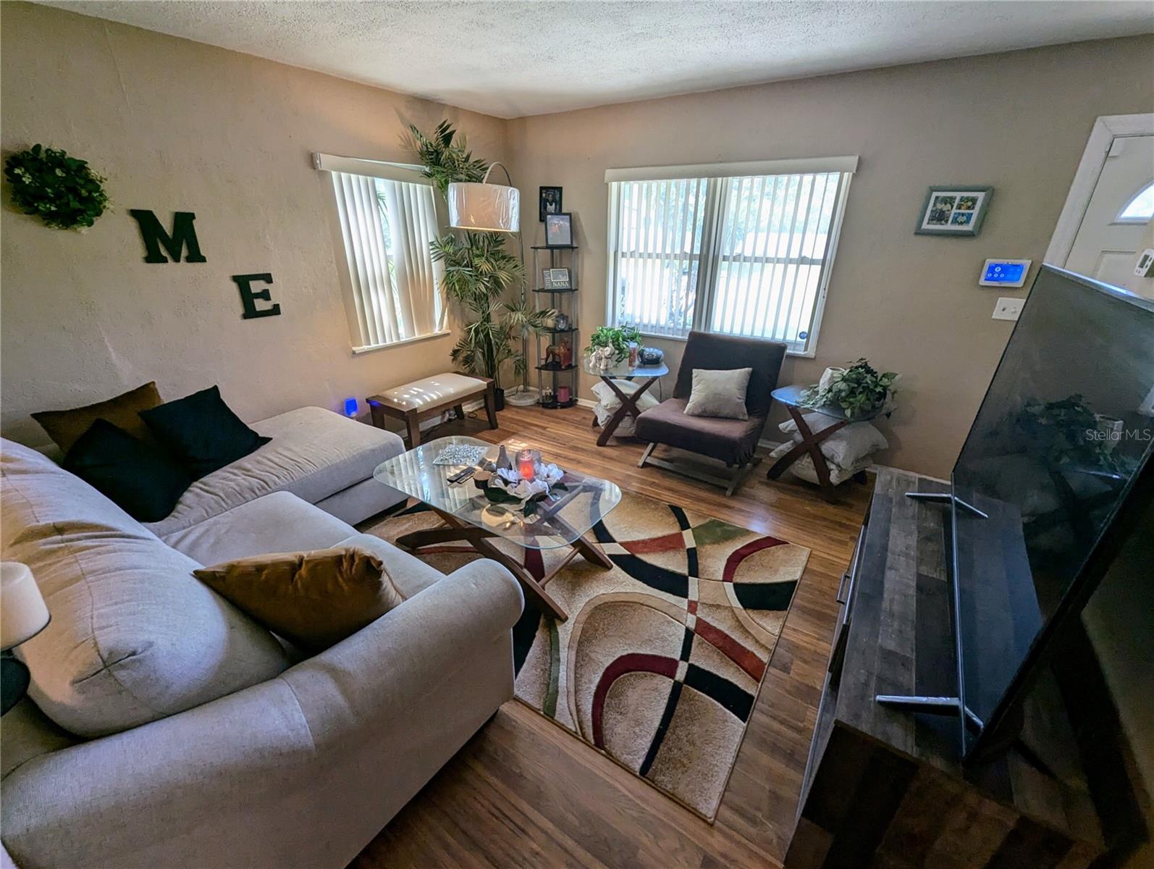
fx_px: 434
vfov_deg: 90.1
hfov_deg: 106.1
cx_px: 577
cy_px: 434
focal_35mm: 13
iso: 63
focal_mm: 1.95
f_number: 2.2
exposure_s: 1/60
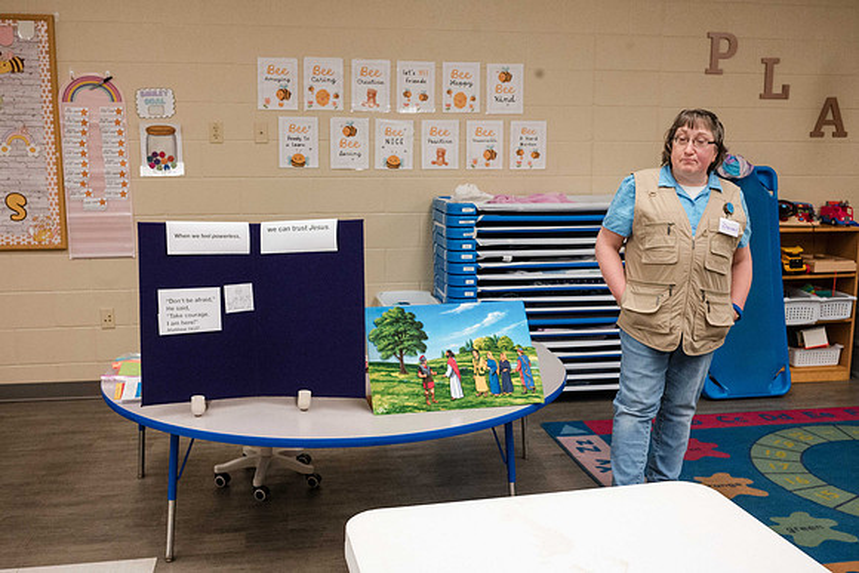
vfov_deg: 35.6
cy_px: 282
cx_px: 419
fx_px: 893
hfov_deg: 51.4
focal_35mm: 37
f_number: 8
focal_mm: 35
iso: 6400
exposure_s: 1/250
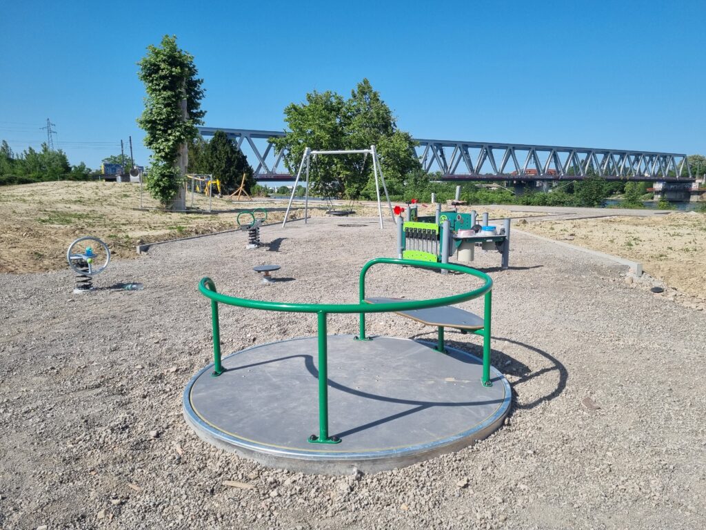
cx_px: 353
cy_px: 265
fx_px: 530
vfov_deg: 53.1
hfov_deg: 67.3
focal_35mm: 26
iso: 50
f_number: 1.8
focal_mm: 5.4
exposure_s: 1/3360
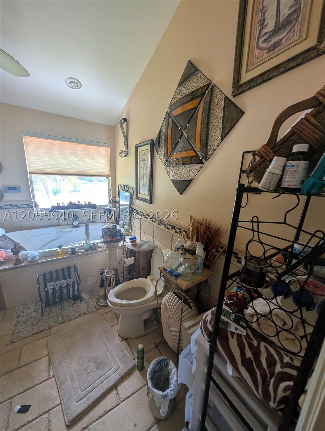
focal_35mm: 12
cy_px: 216
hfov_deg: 94.6
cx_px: 162
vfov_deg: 110.5
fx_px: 150
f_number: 1.7
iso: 82
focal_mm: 2.02
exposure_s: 1/126
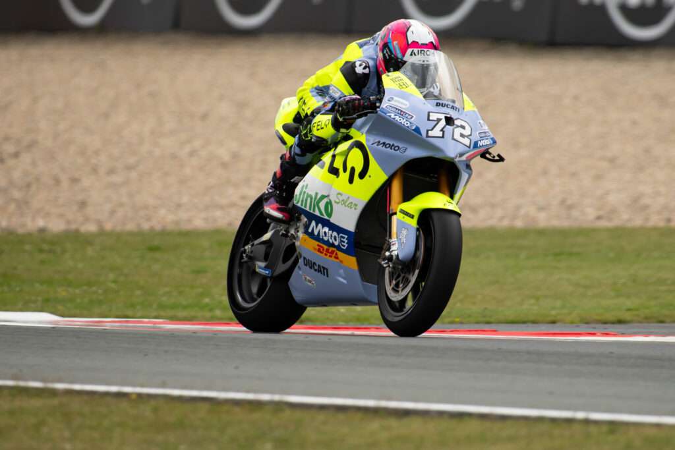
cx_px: 331
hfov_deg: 2.7
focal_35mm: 767
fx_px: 14378
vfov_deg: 1.8
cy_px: 240
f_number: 5
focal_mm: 400
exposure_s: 1/1250
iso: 125
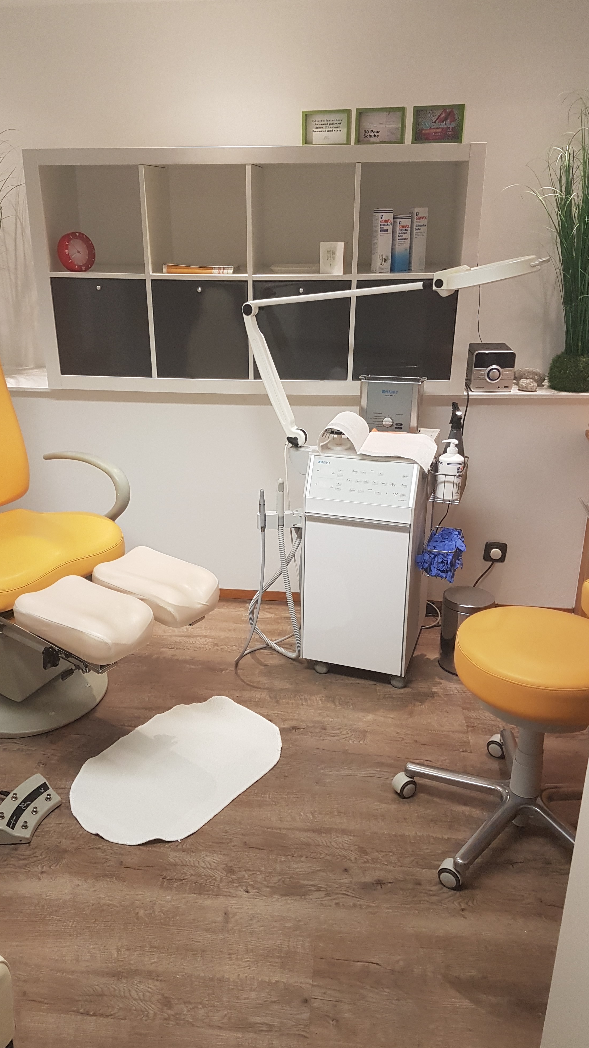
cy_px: 527
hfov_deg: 40.1
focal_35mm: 29
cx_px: 267
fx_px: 805
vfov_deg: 66.1
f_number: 1.7
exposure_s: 1/50
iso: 100
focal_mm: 4.2
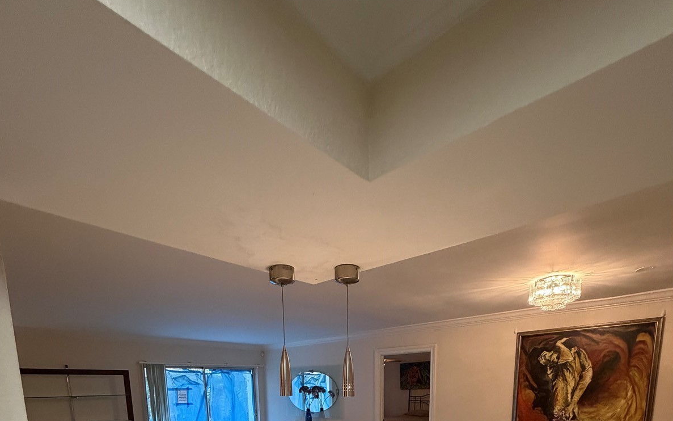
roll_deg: +0.9
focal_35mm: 20
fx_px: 367
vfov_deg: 46.6
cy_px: 446
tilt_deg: -8.8
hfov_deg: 85.1
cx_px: 336
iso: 400
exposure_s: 1/60
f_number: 2.2
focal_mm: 2.22
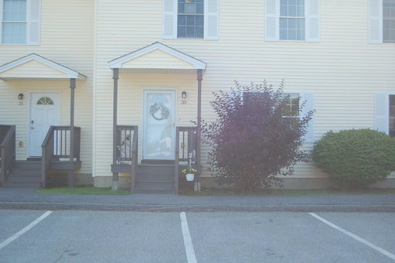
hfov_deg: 42.3
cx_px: 198
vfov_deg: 28.9
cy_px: 132
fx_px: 510
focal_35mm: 46
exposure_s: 1/500
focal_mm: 31
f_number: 4.5
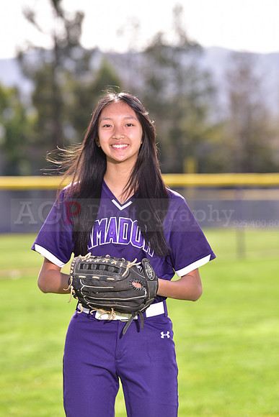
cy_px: 208
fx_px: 1975
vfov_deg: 12.1
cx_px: 140
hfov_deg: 8.1
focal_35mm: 170
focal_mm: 170
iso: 80
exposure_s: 1/250
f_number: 4.5
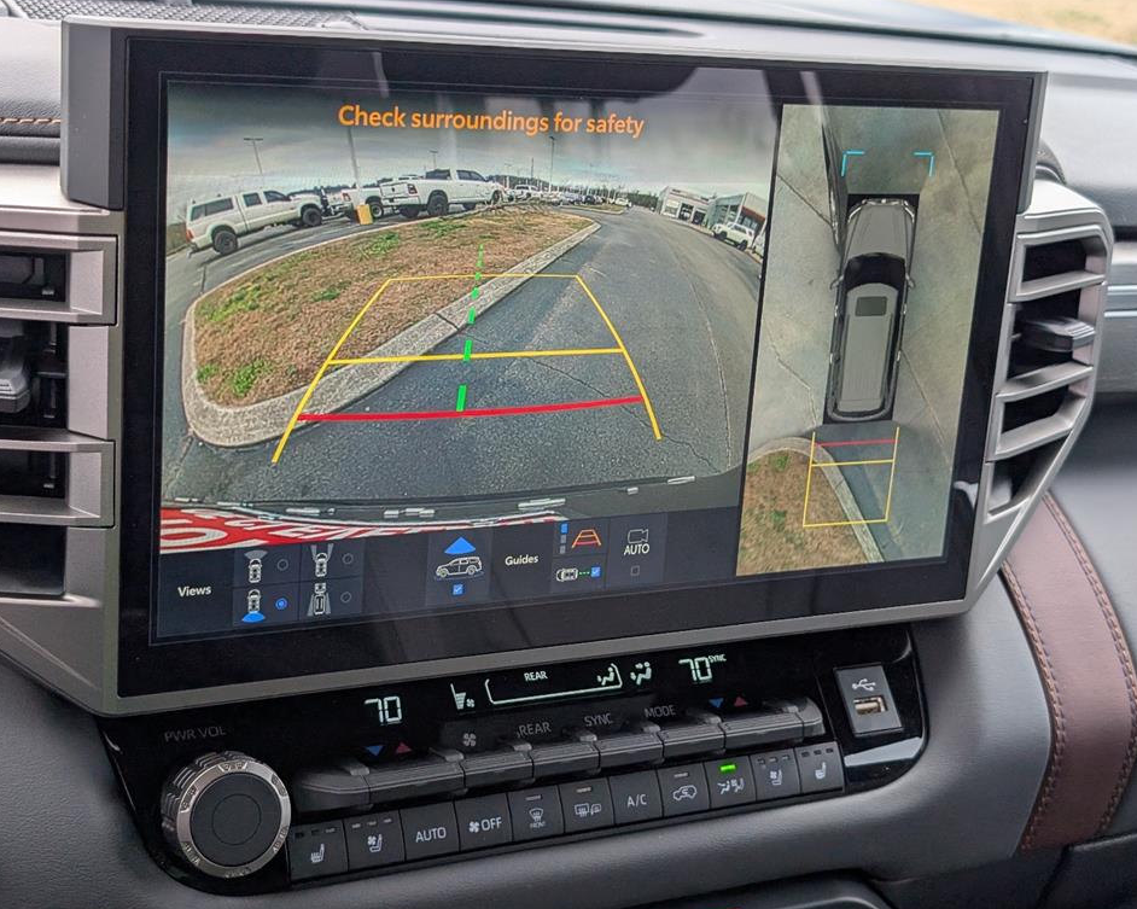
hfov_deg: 36.0
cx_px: 572
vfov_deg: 29.1
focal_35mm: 52
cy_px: 456
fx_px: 1749
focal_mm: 6.9
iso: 44
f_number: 1.68
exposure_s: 1/204
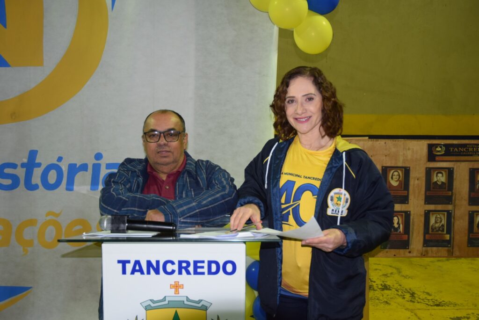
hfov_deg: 51.3
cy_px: 160
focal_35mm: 38
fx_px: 499
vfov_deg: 35.5
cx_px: 240
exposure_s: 1/60
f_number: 3.8
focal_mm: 25
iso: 800
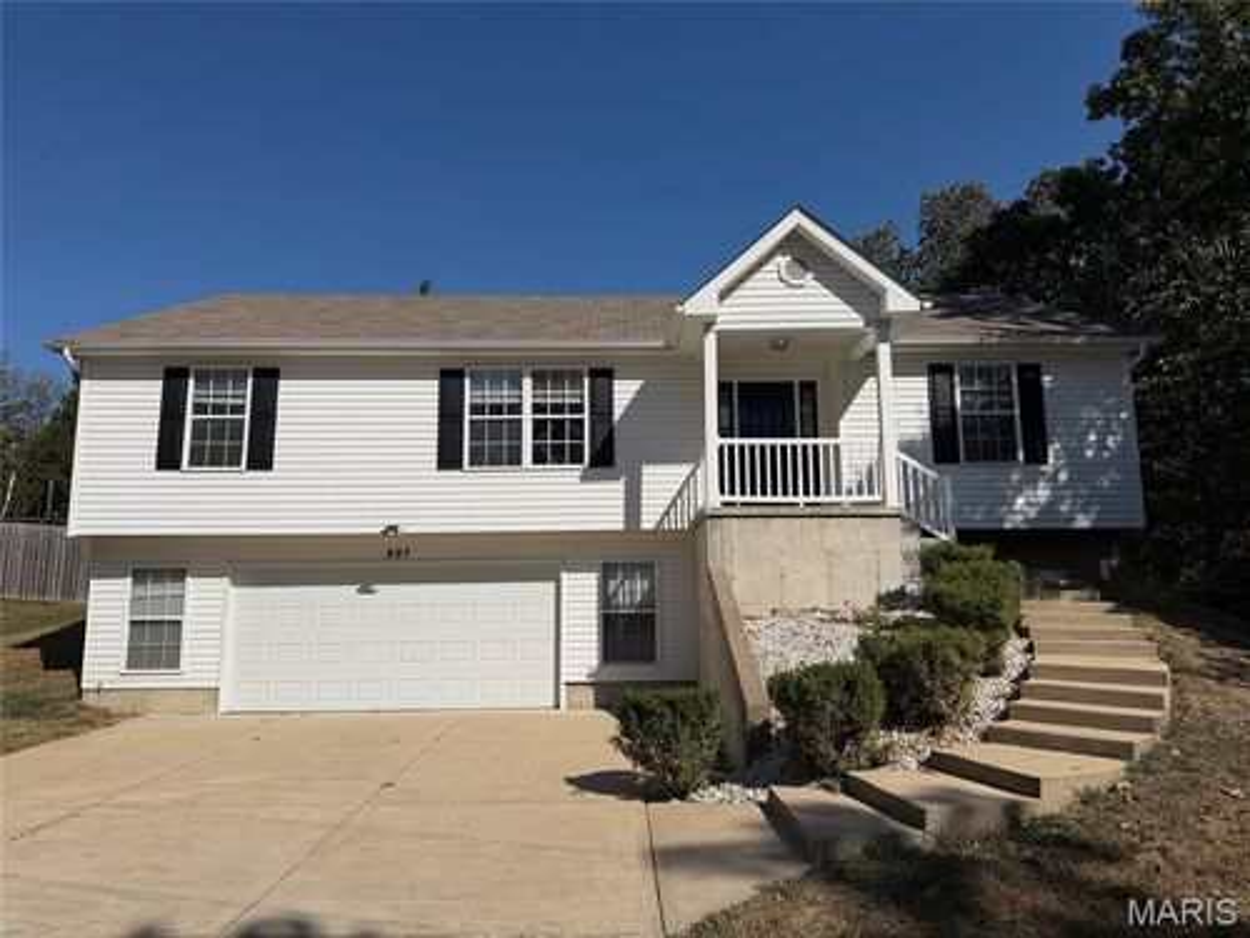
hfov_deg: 71.6
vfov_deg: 56.8
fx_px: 867
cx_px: 625
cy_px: 469
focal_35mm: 24
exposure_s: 1/11905
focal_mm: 6.76
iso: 80
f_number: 1.78
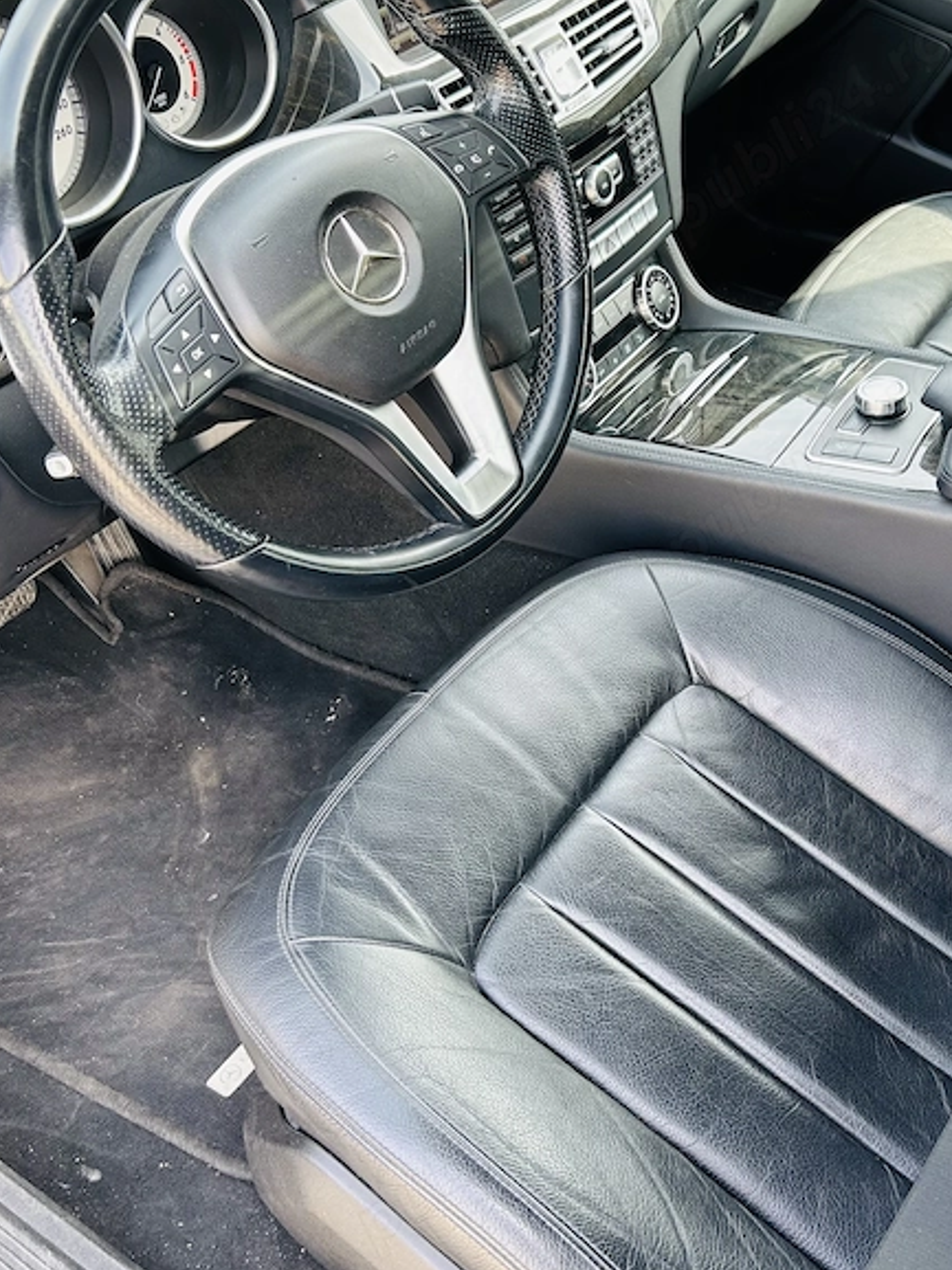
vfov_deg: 51.2
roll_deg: +0.5
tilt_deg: -39.9
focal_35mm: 36
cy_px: 536
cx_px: 653
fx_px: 1321
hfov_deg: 39.1
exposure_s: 1/121
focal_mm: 5.7
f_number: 1.5
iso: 80
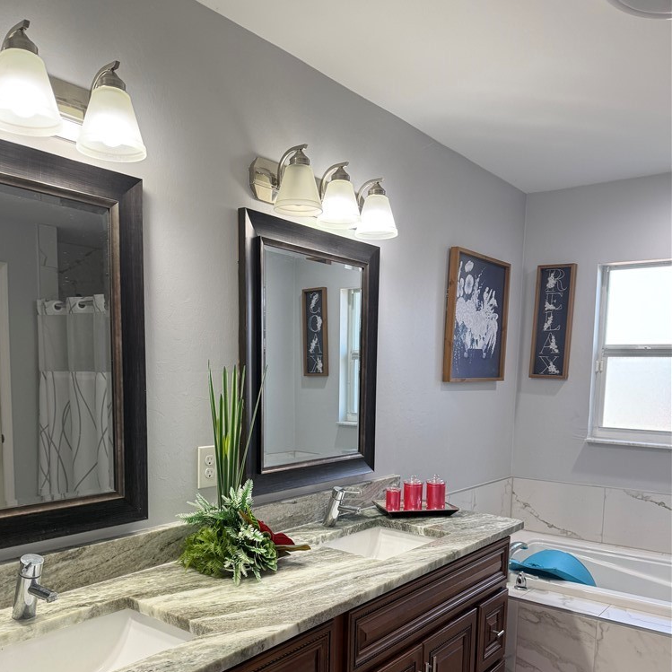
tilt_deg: -6.4
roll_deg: -1.1
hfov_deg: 55.6
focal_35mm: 29
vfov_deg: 54.6
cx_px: 328
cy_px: 445
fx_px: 637
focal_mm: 6.76
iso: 125
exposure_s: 1/120
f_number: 1.78
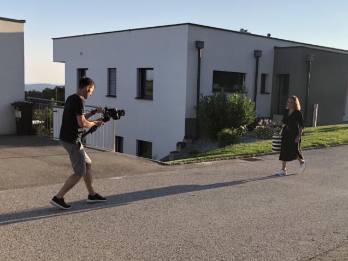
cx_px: 223
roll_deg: -0.8
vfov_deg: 32.1
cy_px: 153
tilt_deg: -7.0
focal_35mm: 45
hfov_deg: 41.7
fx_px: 452
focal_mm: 3.99
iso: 20
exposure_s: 1/1104
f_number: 1.8
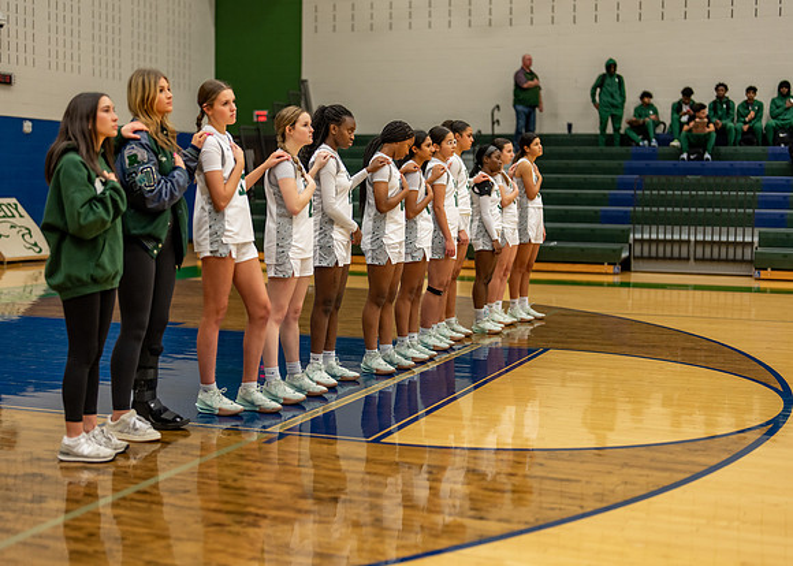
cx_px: 396
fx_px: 1180
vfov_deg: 27.0
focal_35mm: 52
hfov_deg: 37.2
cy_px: 283
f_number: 1.2
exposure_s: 1/500
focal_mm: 50
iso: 500
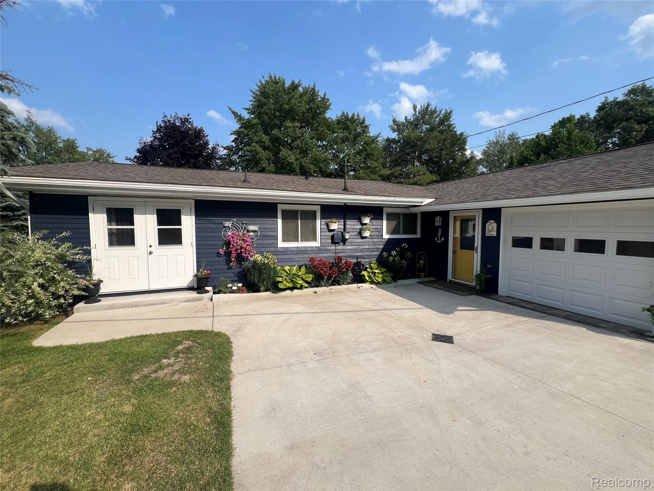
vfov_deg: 89.9
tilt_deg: -3.3
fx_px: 246
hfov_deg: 106.2
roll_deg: -0.3
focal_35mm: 13
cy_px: 246
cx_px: 327
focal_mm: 1.57
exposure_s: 1/1468
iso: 32
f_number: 1.8
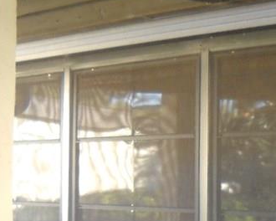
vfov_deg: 12.4
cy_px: 193
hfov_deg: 15.2
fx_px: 1013
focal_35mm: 124
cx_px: 283
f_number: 3.1
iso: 351
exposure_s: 1/60
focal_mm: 6.72
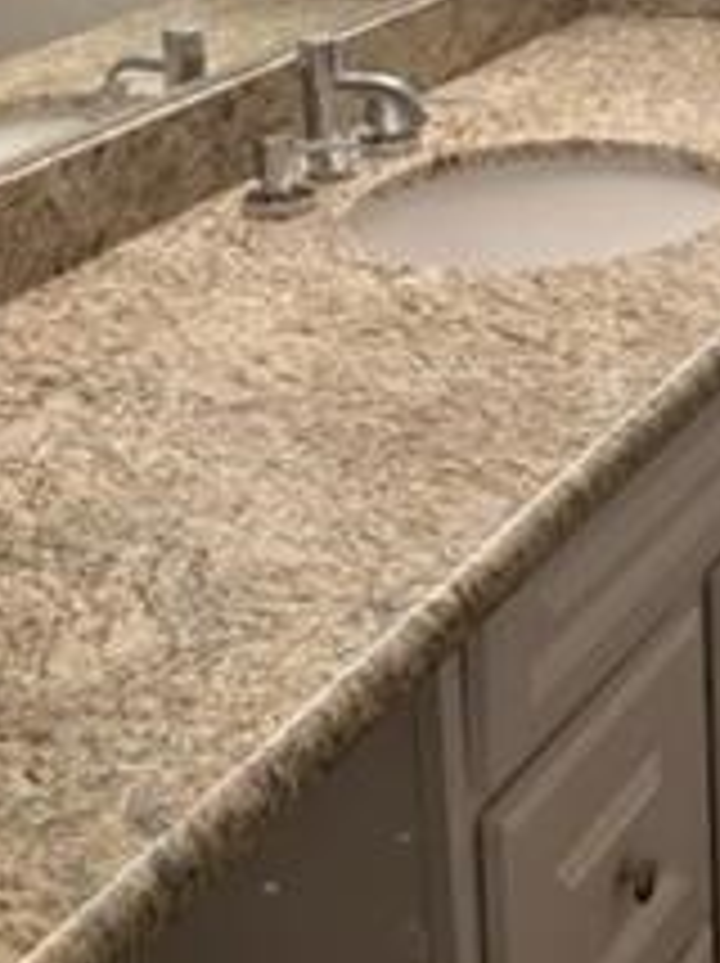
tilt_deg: -7.4
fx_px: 2029
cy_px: -94
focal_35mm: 73
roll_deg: +5.5
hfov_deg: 19.9
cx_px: 126
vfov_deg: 24.9
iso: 50
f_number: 1.5
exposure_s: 1/120
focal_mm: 5.7
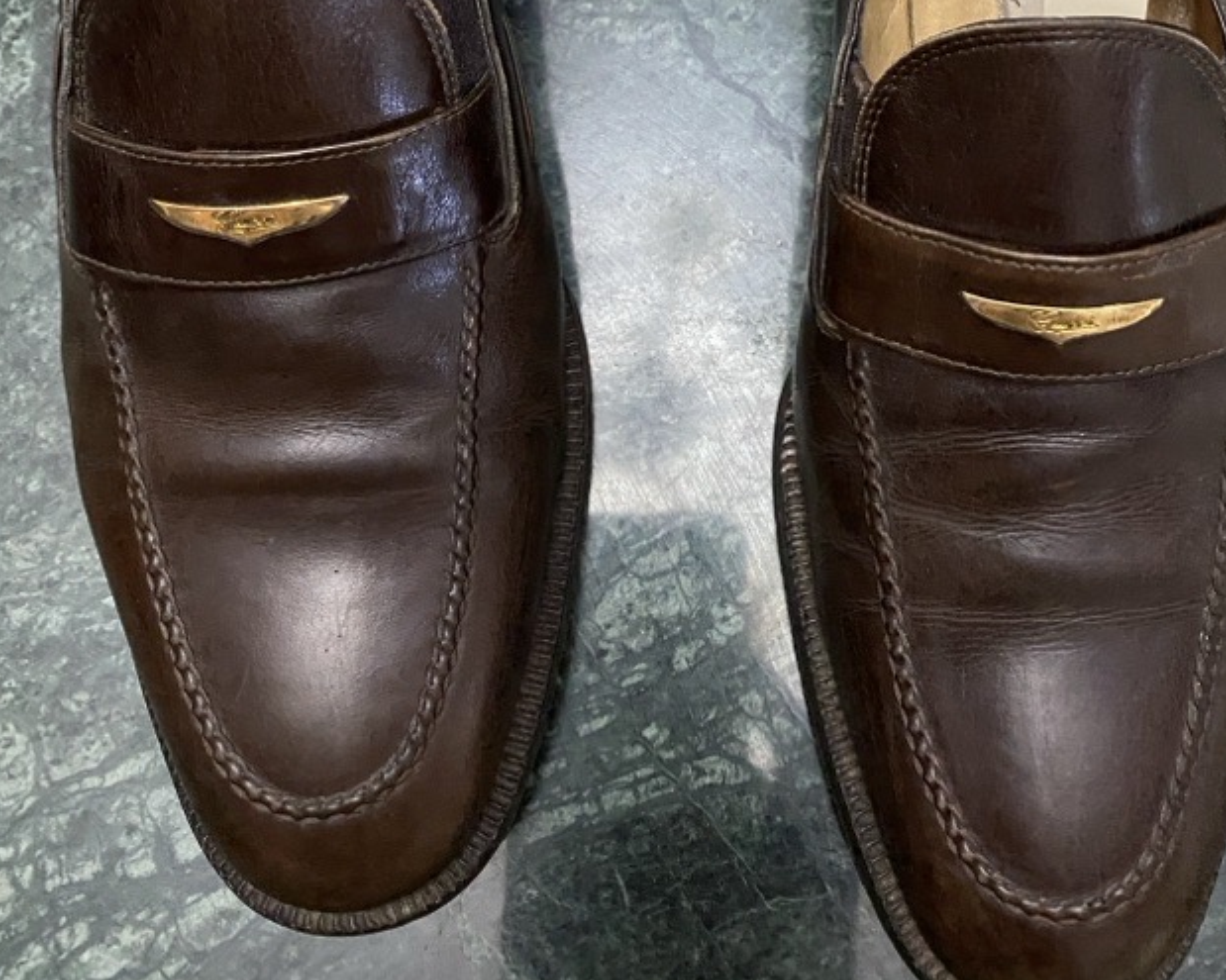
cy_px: 119
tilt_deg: -73.1
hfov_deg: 44.7
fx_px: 1487
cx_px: 693
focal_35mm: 41
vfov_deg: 34.6
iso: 800
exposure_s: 1/30
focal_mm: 4.25
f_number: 1.8
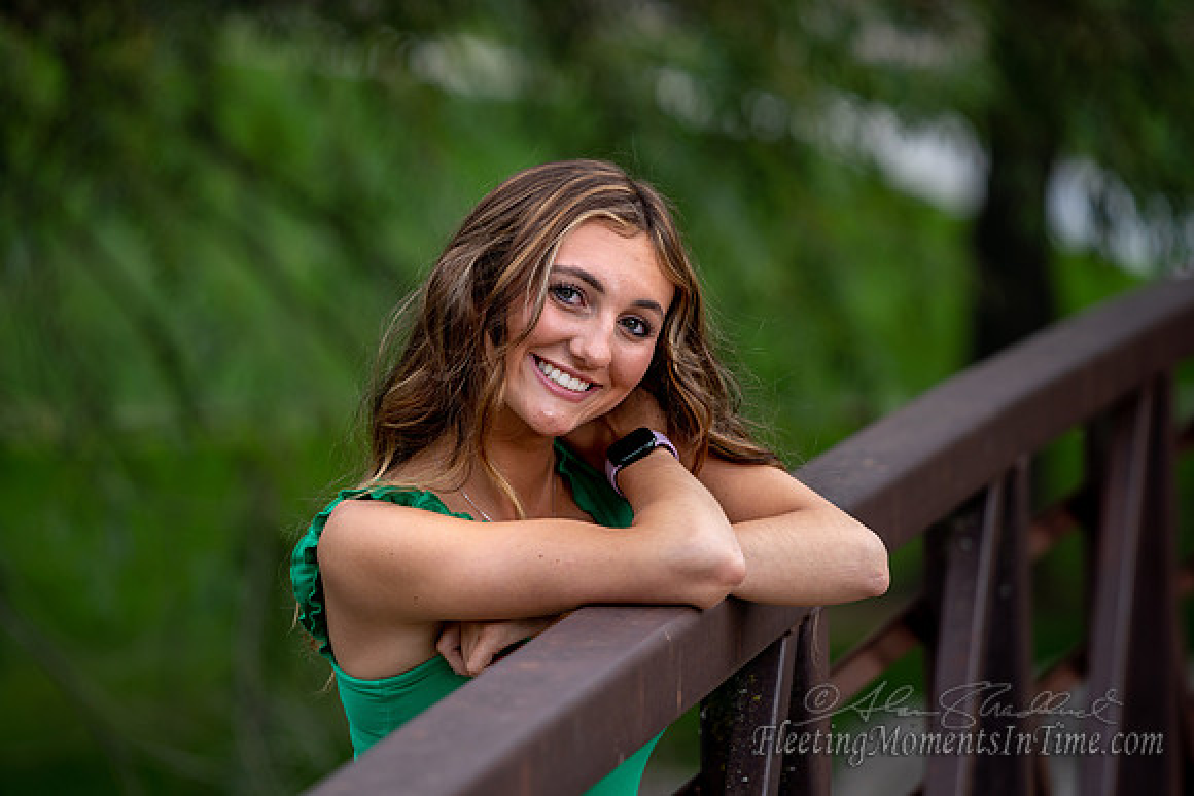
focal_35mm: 200
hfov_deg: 10.3
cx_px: 597
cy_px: 398
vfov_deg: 6.9
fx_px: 6635
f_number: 4
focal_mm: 200
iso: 100
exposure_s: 1/250
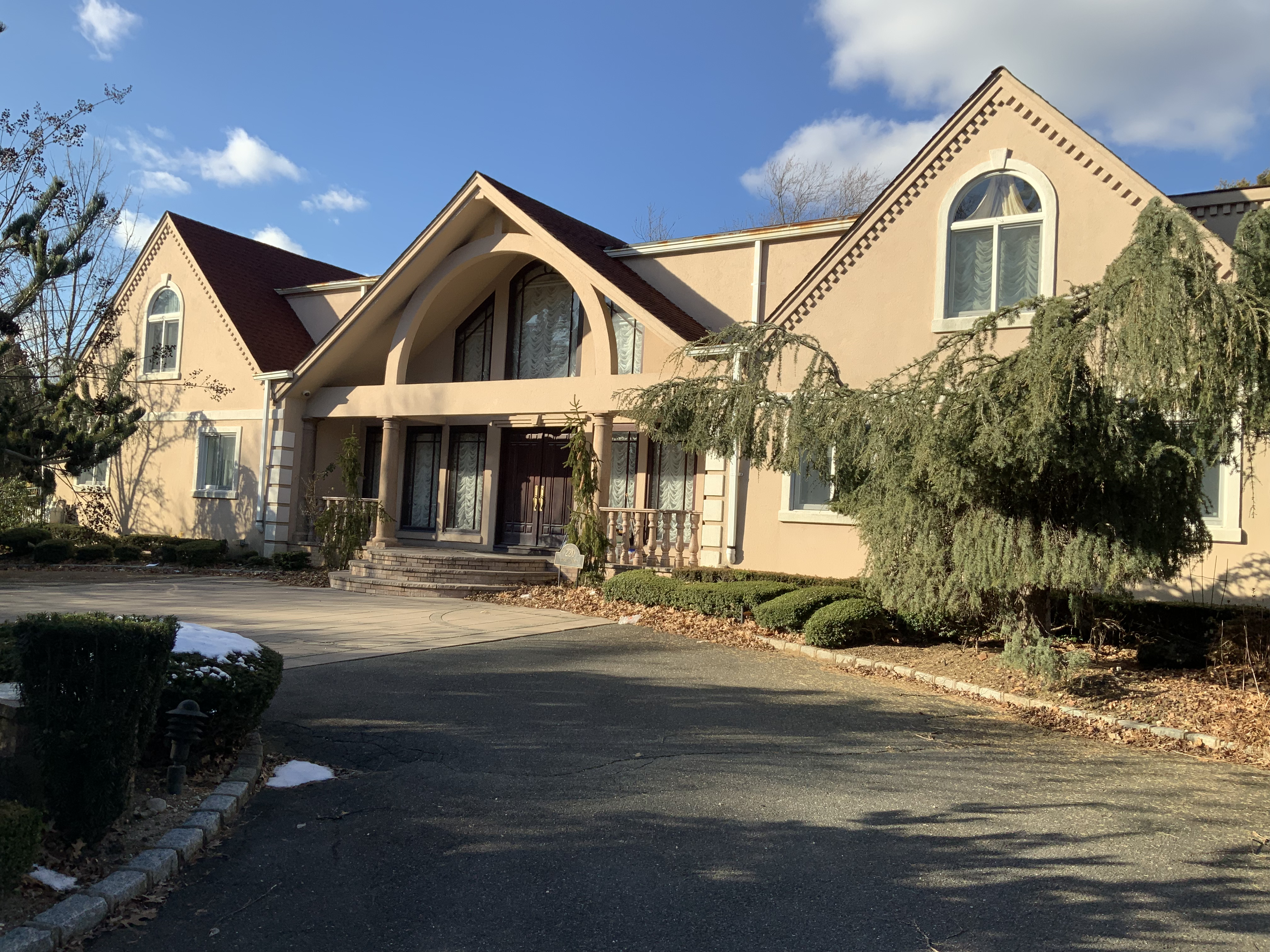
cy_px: 476
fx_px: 1064
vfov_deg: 48.2
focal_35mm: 29
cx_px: 635
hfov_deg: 61.7
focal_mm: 3
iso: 16
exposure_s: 1/1412
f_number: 1.8
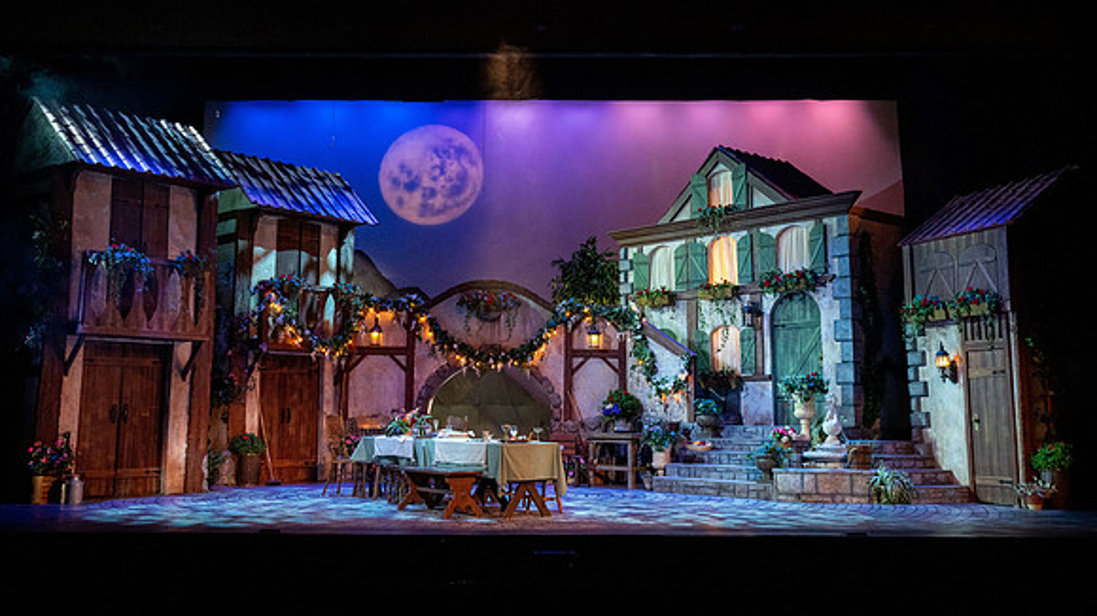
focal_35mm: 36
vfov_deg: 33.1
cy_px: 262
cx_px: 526
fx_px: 1037
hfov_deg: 55.8
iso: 2500
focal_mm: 32
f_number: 5.6
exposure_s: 1/100
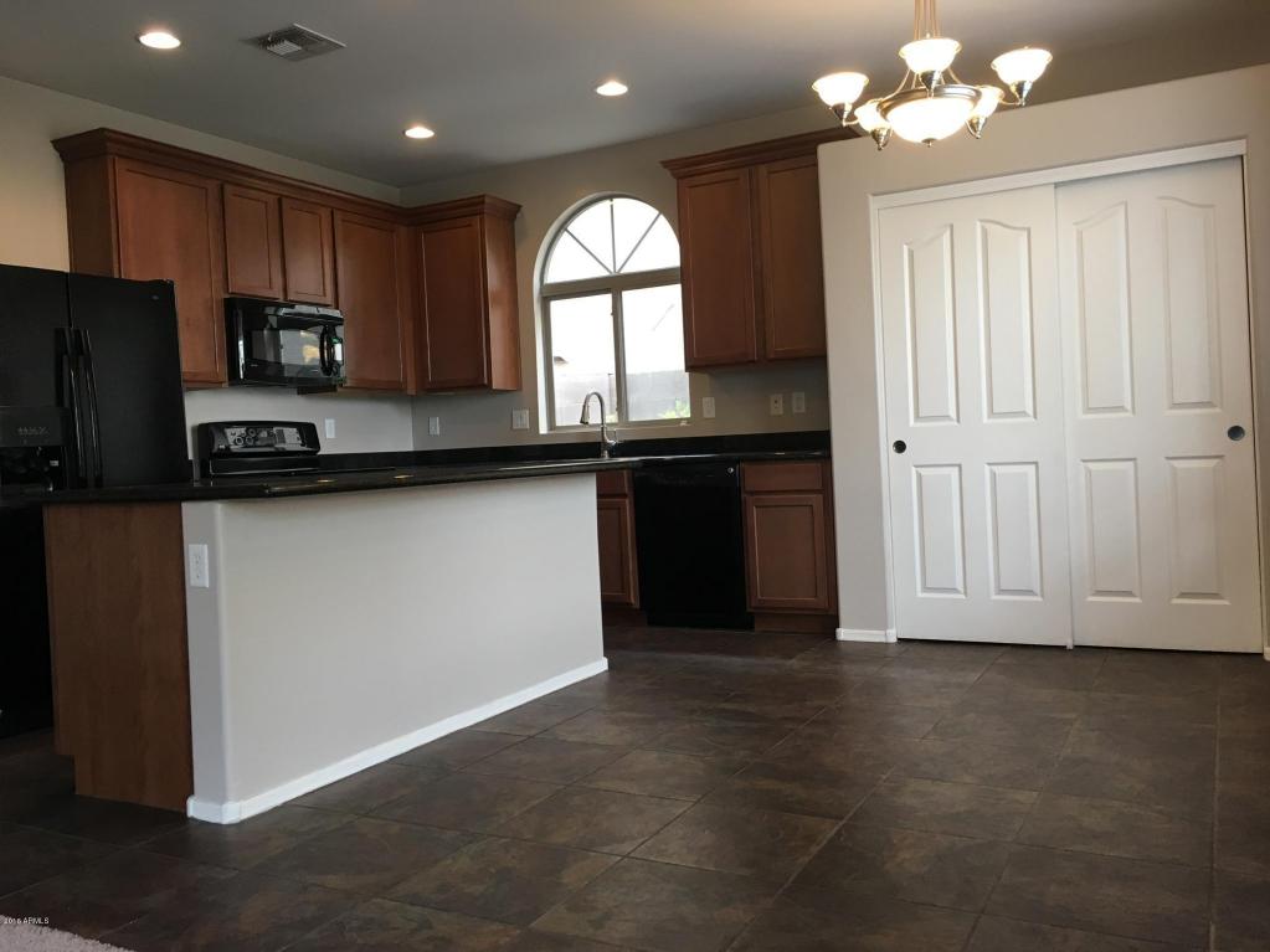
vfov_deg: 48.2
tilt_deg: -0.6
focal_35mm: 29
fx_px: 1064
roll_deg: +1.9
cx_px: 635
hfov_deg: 61.7
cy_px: 476
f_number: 2.2
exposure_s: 1/30
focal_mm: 4.15
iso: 40
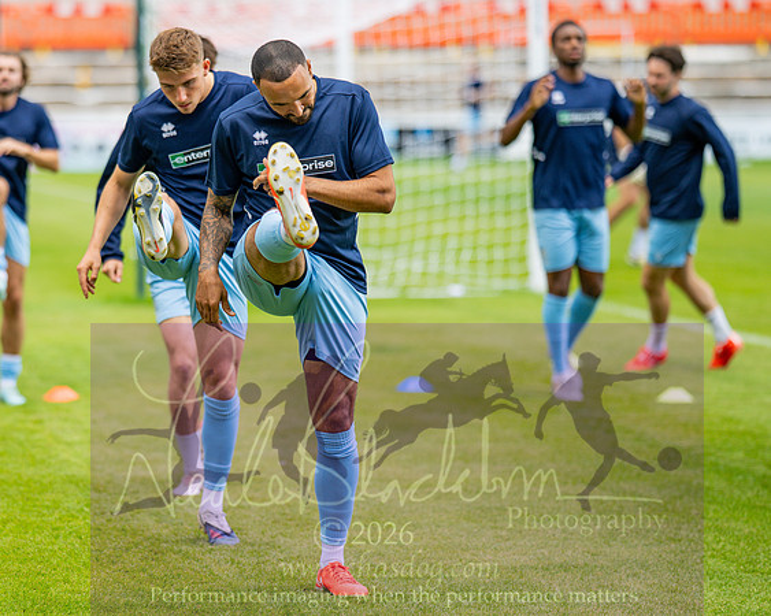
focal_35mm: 201
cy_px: 263
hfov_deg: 9.6
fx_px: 4586
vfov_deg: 7.7
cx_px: 181
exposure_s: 1/1600
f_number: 1.8
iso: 160
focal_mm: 135
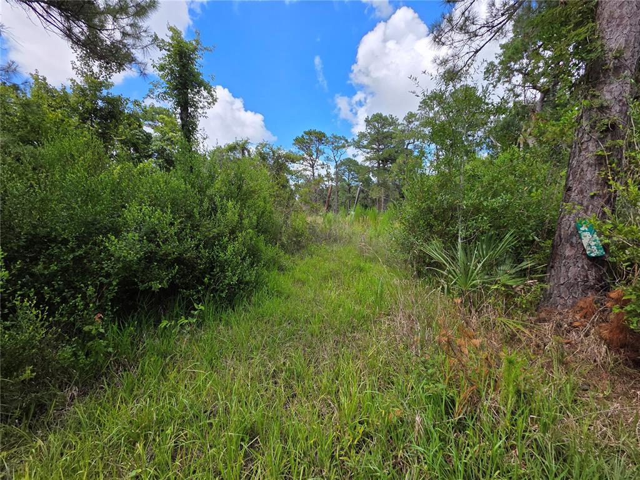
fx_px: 240
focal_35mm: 13
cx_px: 320
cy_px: 240
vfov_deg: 89.9
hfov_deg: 106.2
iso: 40
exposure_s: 1/1117
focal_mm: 2.2
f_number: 1.9
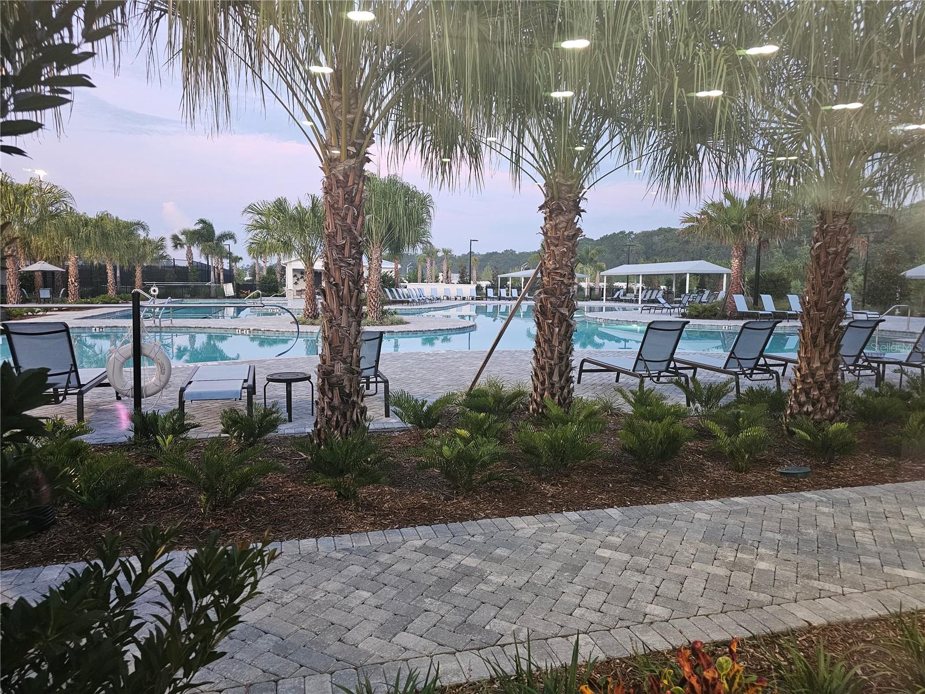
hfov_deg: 73.9
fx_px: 615
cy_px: 347
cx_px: 462
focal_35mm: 23
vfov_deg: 58.9
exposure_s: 1/52
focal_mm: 6.3
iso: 640
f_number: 1.7
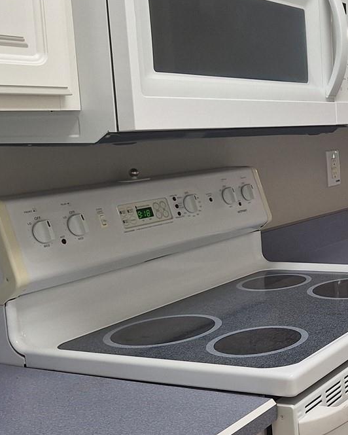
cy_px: 215
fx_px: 695
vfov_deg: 34.7
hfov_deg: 24.7
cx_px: 445
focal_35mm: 54
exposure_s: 1/60
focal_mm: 5.54
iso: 40
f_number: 1.8
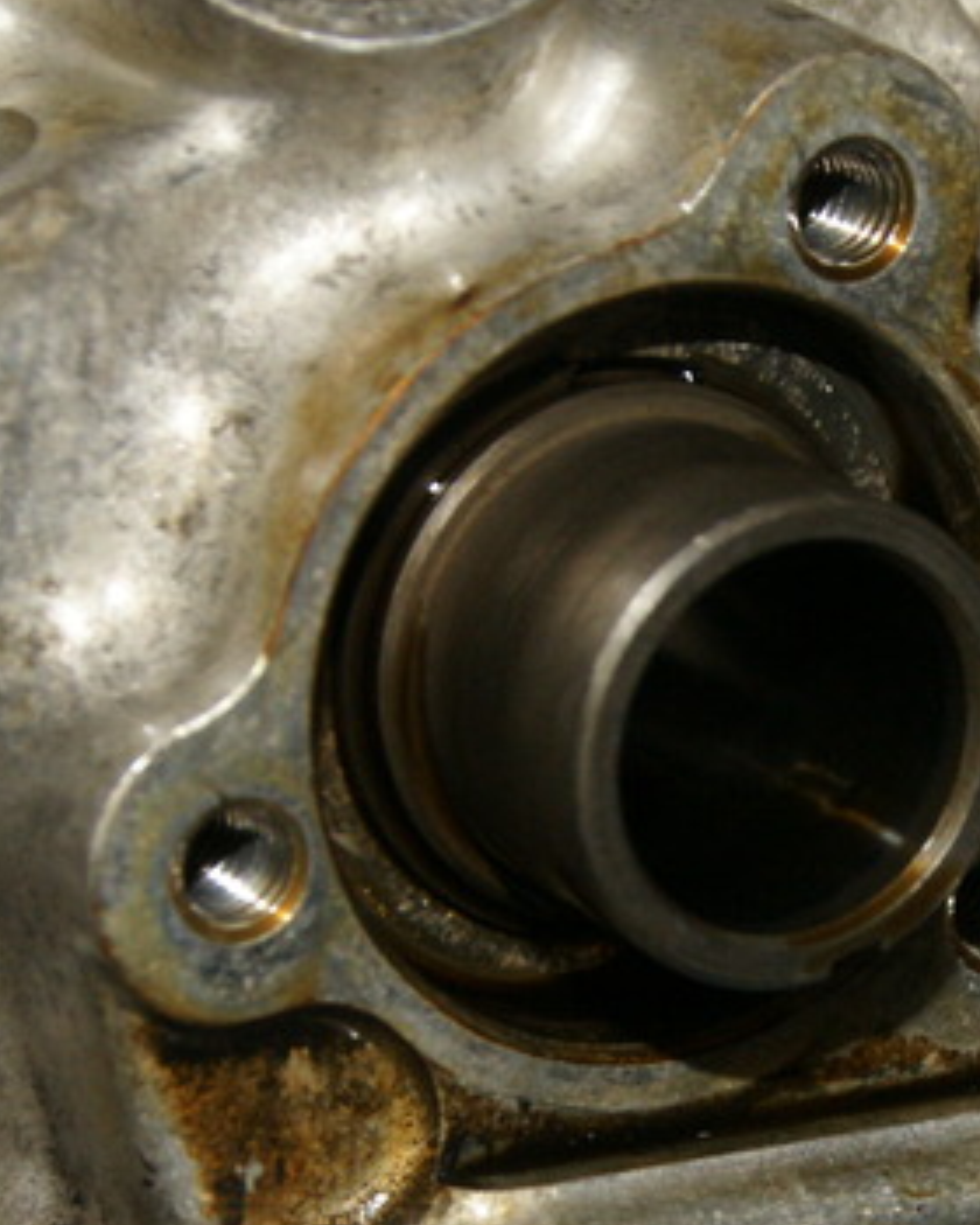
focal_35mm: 206
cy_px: 908
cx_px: 984
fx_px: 7469
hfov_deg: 7.5
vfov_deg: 9.4
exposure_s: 1/80
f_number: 7.1
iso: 800
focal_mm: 50
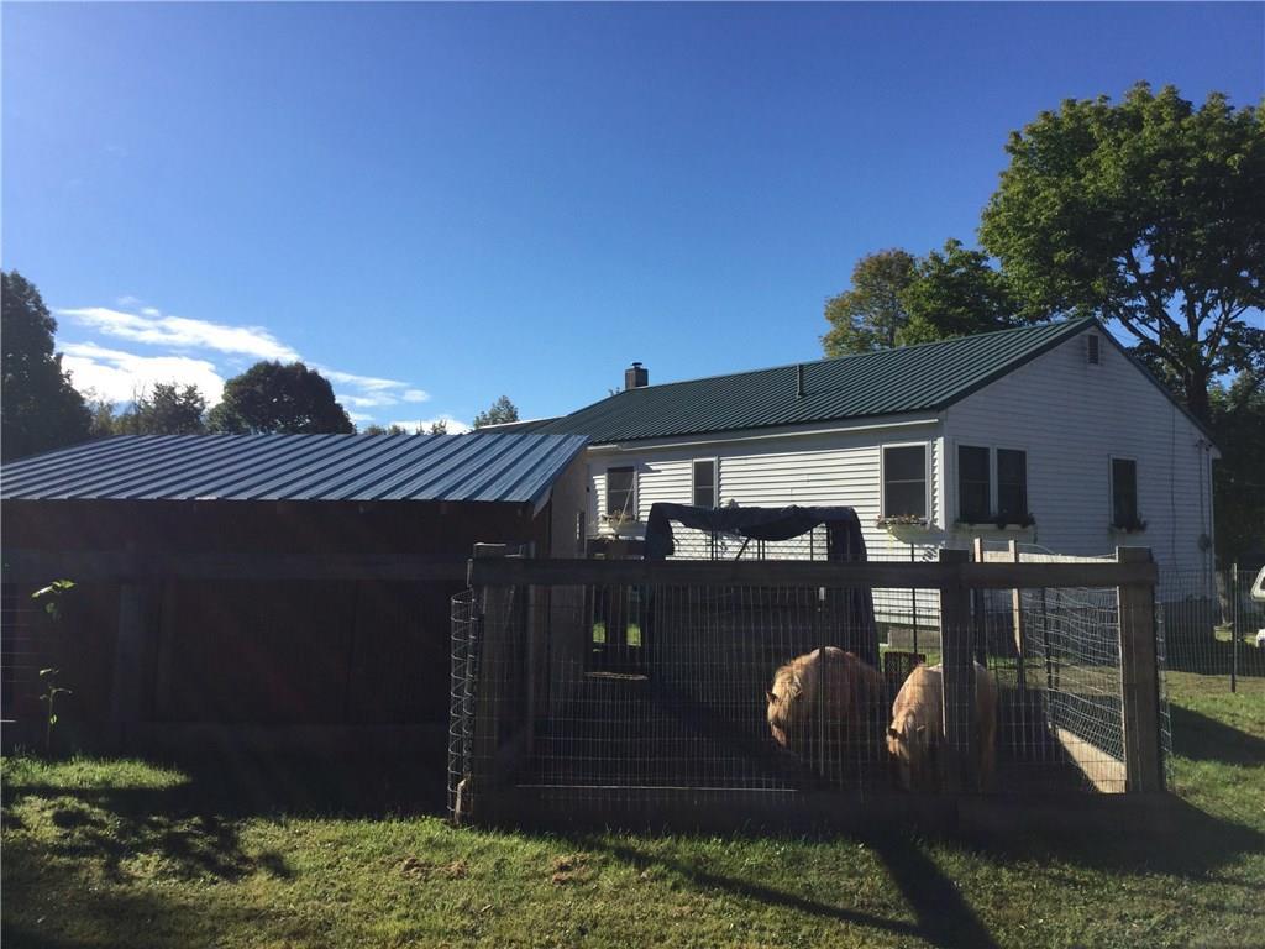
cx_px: 632
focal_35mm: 31
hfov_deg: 58.4
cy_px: 474
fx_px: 1133
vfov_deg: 45.4
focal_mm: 3.3
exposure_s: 1/1294
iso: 25
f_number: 2.4
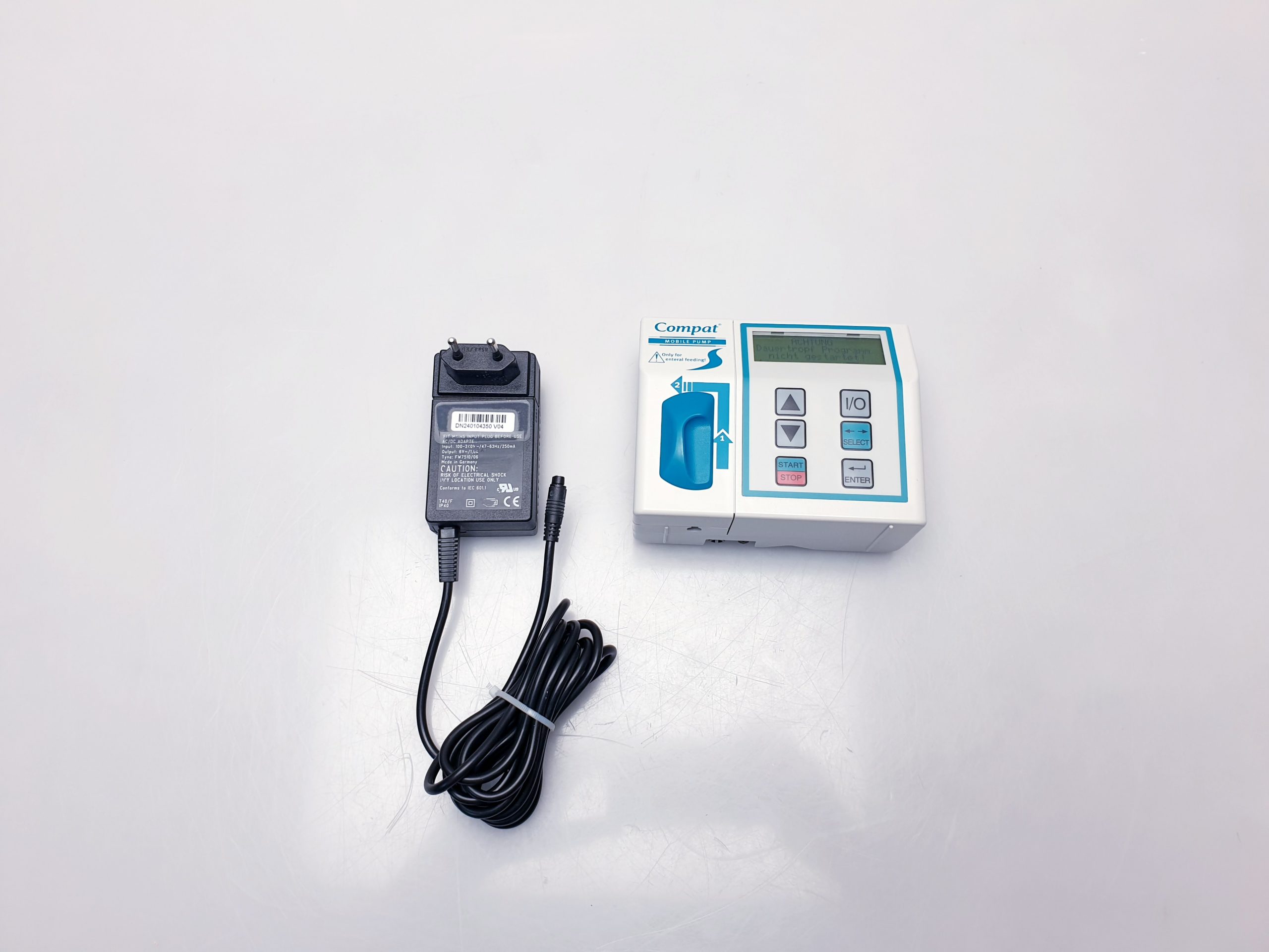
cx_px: 634
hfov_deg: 67.3
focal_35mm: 26
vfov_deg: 53.1
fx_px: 953
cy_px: 476
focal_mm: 4.3
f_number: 2.4
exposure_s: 1/100
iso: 50
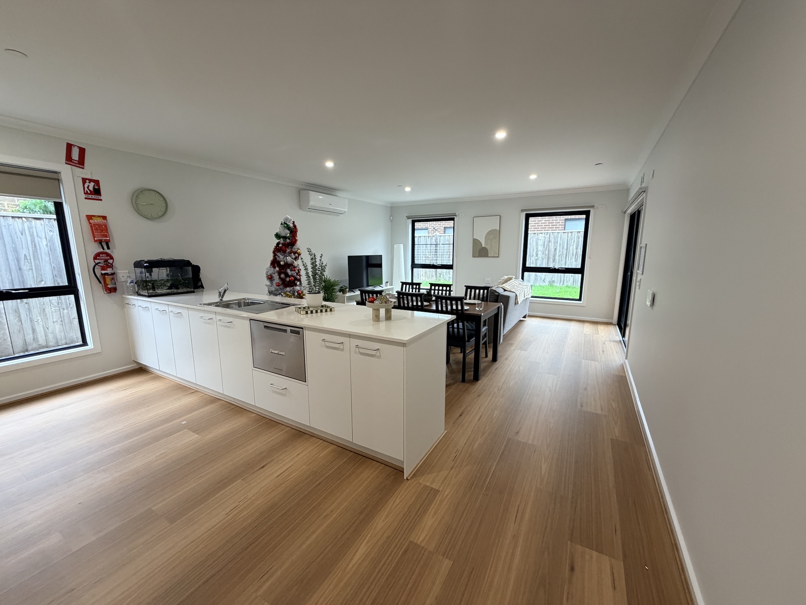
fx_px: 326
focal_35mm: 14
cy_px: 302
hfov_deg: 102.1
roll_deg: +0.1
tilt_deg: -8.9
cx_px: 403
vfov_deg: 85.7
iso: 250
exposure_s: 1/100
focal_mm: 2.22
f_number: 2.2
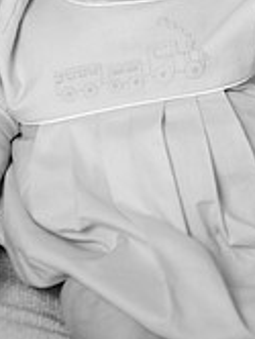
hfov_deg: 3.7
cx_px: 367
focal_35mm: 402
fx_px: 3938
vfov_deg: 4.9
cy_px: 96
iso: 250
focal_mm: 120
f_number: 4.5
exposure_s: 1/200
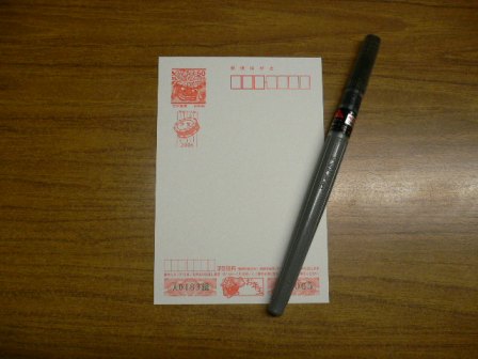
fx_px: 483
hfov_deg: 52.6
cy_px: 180
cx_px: 239
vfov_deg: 40.7
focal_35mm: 35
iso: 100
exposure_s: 1/40
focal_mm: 5.8
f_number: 2.8
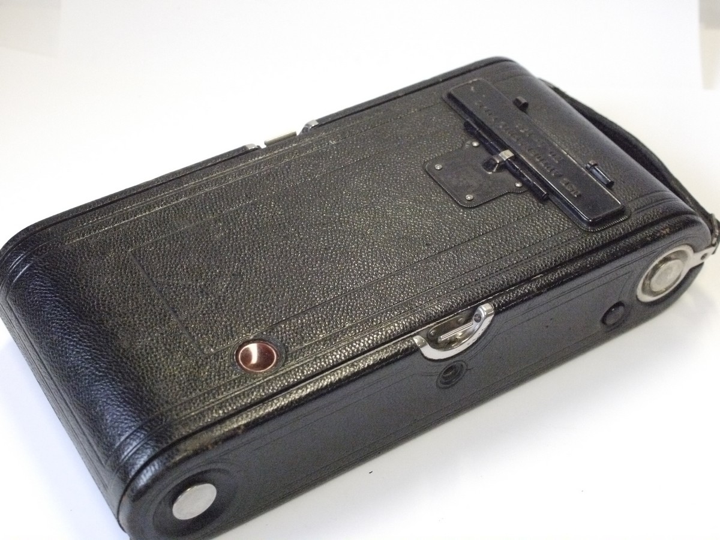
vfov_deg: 24.4
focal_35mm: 60
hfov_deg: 32.2
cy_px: 270
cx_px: 360
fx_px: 1248
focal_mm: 30
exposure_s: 1/320
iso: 3200
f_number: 5.6
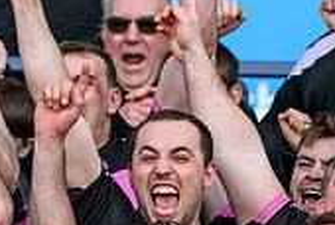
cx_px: -164
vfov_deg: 1.0
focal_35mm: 1362
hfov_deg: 1.5
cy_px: 252
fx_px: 12696
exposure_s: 1/1600
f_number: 5
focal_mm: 400
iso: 3200
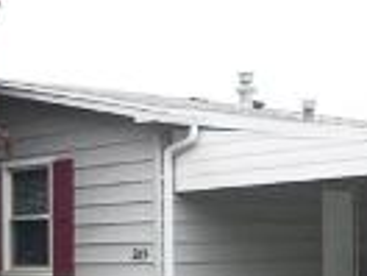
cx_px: 31
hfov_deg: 19.8
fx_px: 1028
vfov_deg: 15.1
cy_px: 243
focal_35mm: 97
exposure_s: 1/250
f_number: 2.9
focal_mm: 5.7
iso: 80
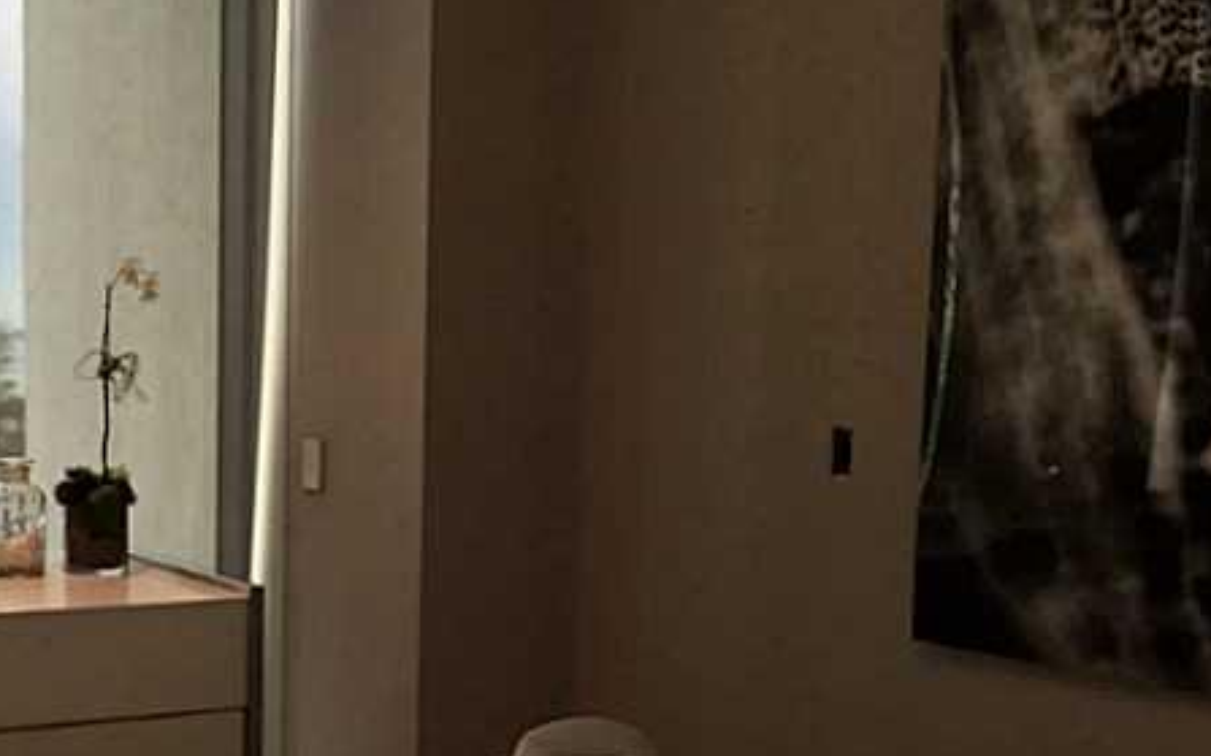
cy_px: 539
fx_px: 1815
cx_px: 203
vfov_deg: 23.4
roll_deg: -0.7
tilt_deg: -5.5
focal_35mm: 55
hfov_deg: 35.4
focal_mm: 4.15
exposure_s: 1/120
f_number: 2.2
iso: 40
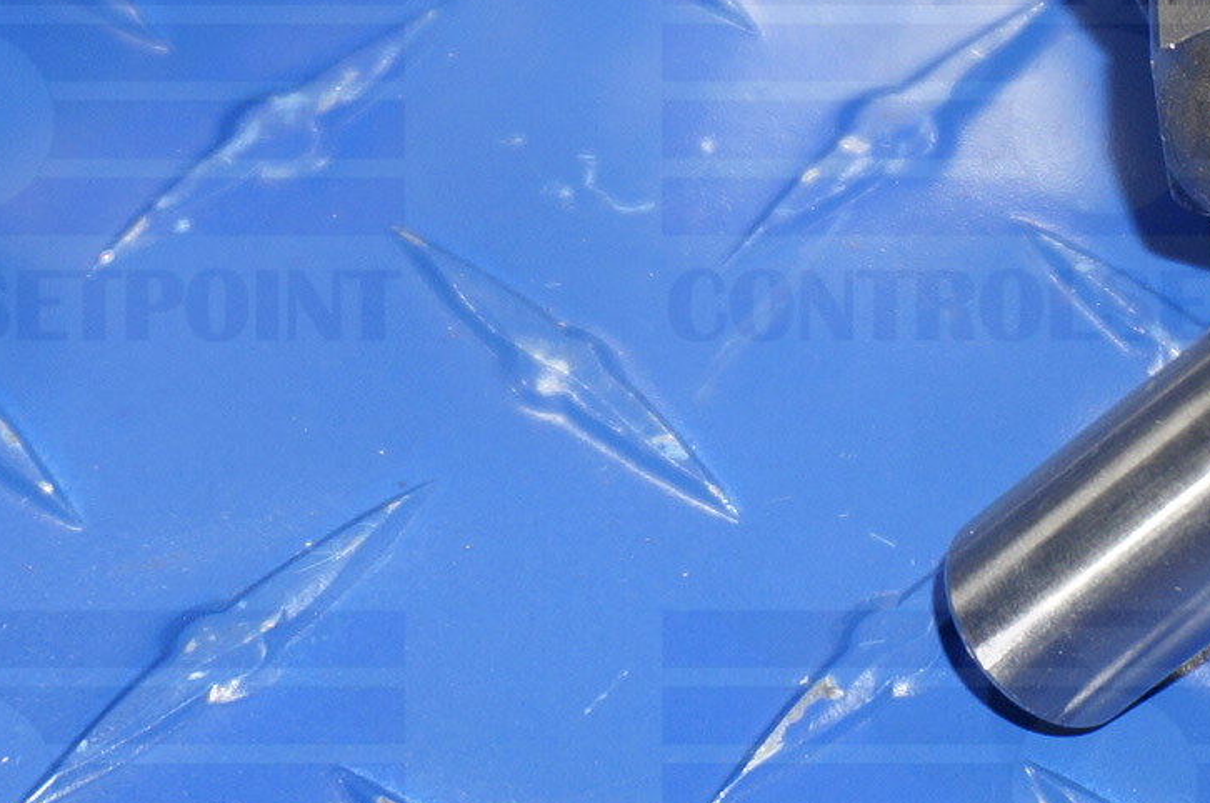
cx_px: 1007
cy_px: -272
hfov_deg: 13.9
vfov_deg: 9.2
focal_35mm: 147
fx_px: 4924
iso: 320
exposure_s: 1/60
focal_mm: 29
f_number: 4.5
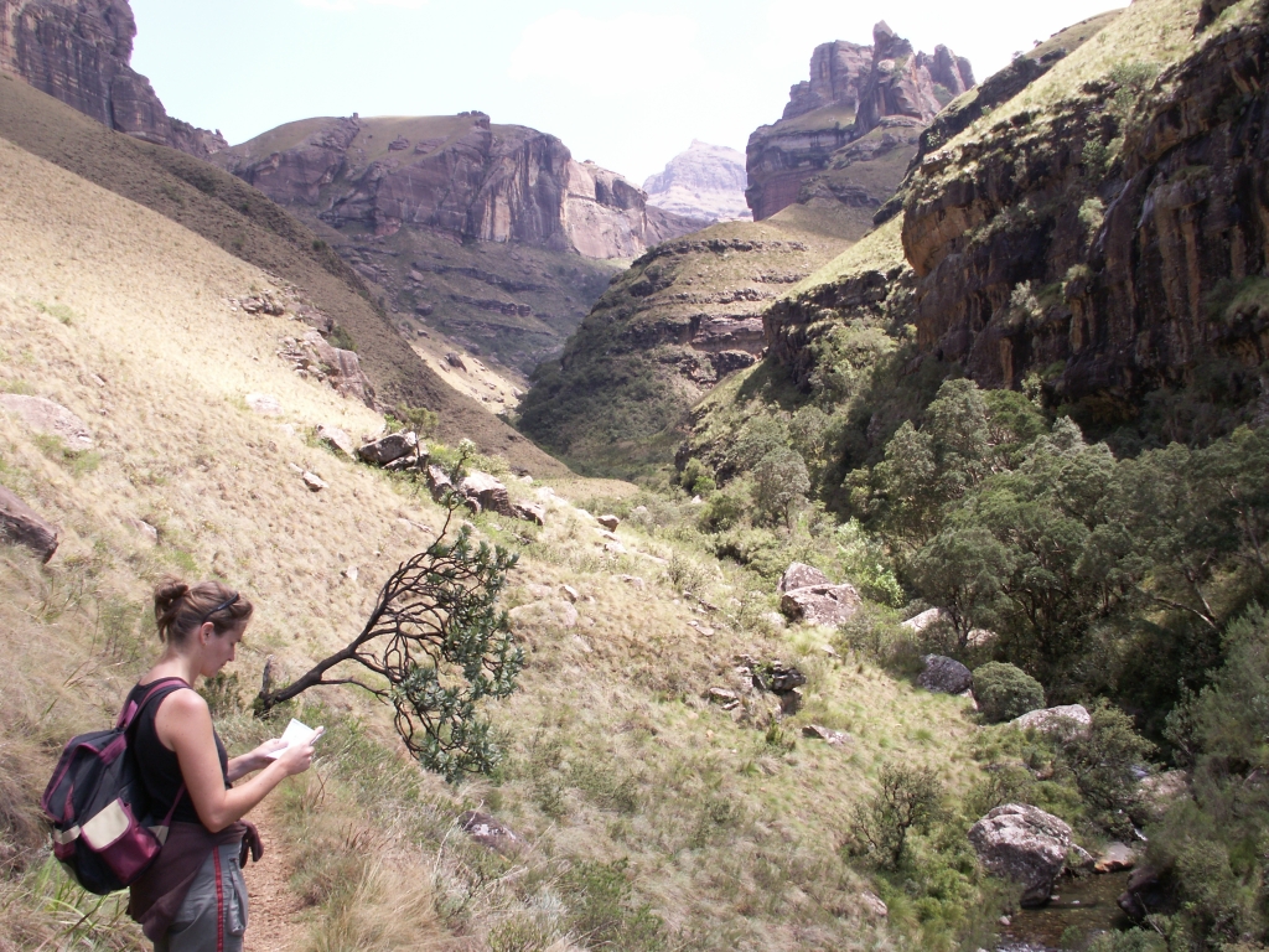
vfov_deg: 40.7
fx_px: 1283
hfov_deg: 52.6
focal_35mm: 35
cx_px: 634
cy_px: 476
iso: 50
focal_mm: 5.86
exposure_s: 1/100
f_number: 5
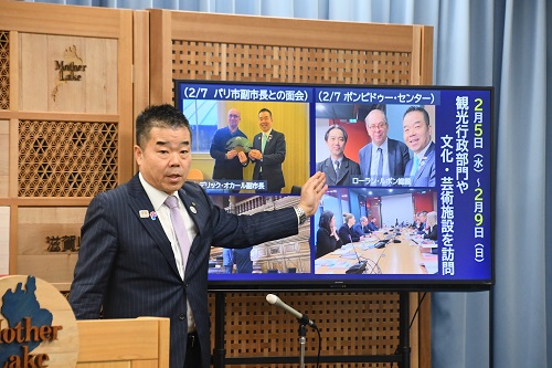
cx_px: 276
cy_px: 184
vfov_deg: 8.3
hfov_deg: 12.5
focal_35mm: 165
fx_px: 2529
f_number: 5.6
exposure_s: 1/160
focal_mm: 110
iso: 3200
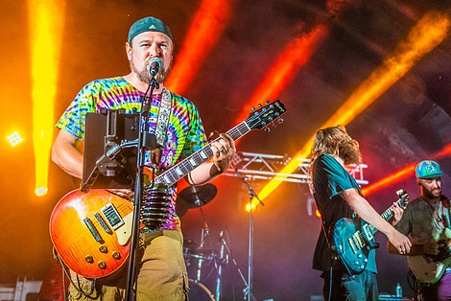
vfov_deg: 29.2
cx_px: 254
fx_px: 577
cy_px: 110
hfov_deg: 42.6
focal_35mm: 46
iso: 3200
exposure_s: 1/160
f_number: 2.8
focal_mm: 34
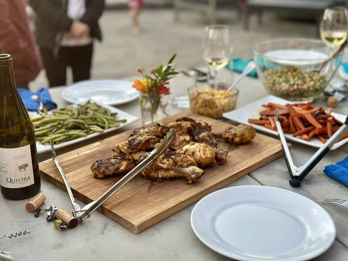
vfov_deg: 28.5
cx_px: 166
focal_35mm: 51
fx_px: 513
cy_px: 123
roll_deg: +1.1
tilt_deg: -21.8
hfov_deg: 37.5
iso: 80
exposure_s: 1/210
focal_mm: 6.86
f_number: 1.78
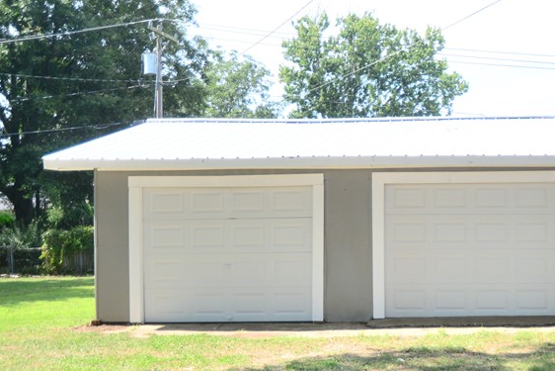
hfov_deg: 34.1
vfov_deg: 24.2
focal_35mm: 56
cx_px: 478
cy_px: 223
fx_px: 864
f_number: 4.5
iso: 500
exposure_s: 1/2000
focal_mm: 29
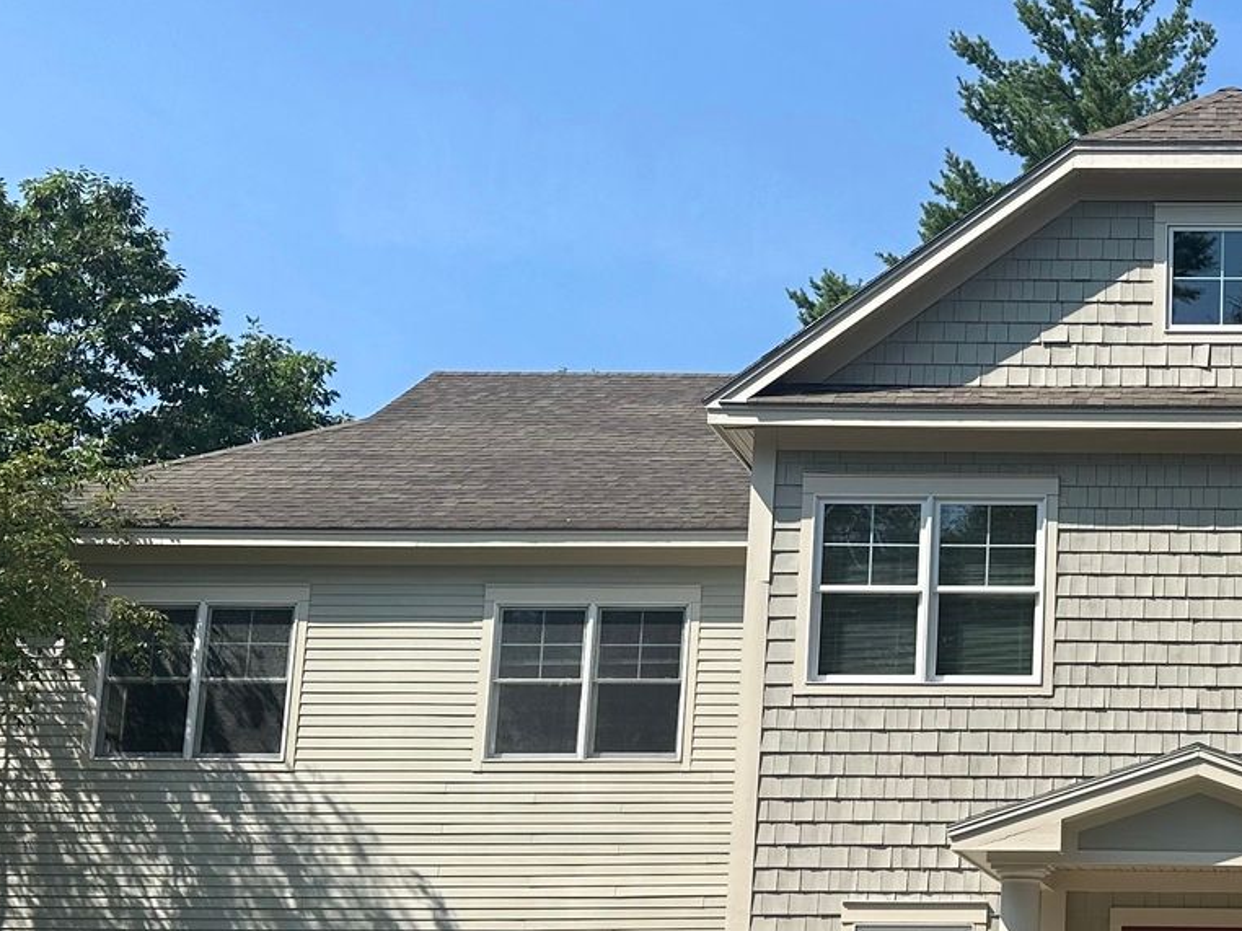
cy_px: 670
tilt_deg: +12.1
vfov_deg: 23.1
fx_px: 2260
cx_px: 1265
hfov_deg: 28.7
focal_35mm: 63
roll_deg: -0.8
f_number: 1.78
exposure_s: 1/3861
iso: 80
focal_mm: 6.86
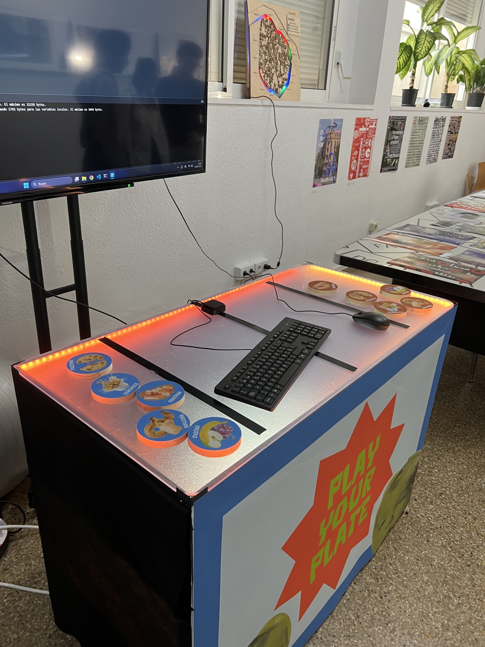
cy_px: 324
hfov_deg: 53.1
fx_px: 486
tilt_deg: -23.9
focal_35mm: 26
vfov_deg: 67.3
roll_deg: -2.9
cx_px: 242
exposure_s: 1/50
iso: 80
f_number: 1.5
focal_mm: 5.7
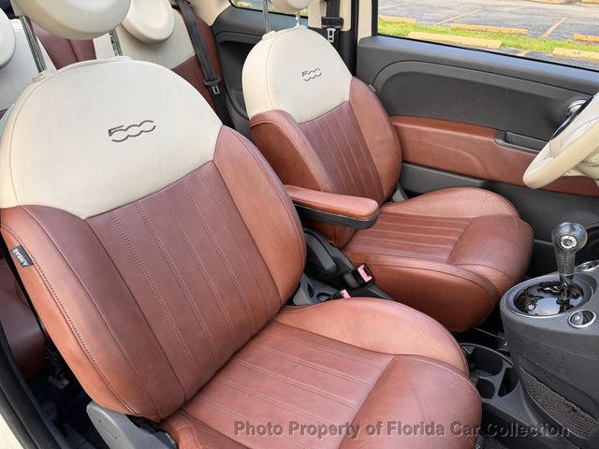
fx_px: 415
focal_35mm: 24
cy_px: 224
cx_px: 300
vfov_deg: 56.8
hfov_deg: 71.6
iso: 64
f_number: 1.78
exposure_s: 1/121
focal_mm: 6.76
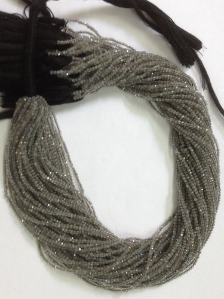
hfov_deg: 40.7
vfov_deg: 52.6
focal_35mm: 35
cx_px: 112
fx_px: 302
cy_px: 150
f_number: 2.4
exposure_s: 1/20
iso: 100
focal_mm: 4.28
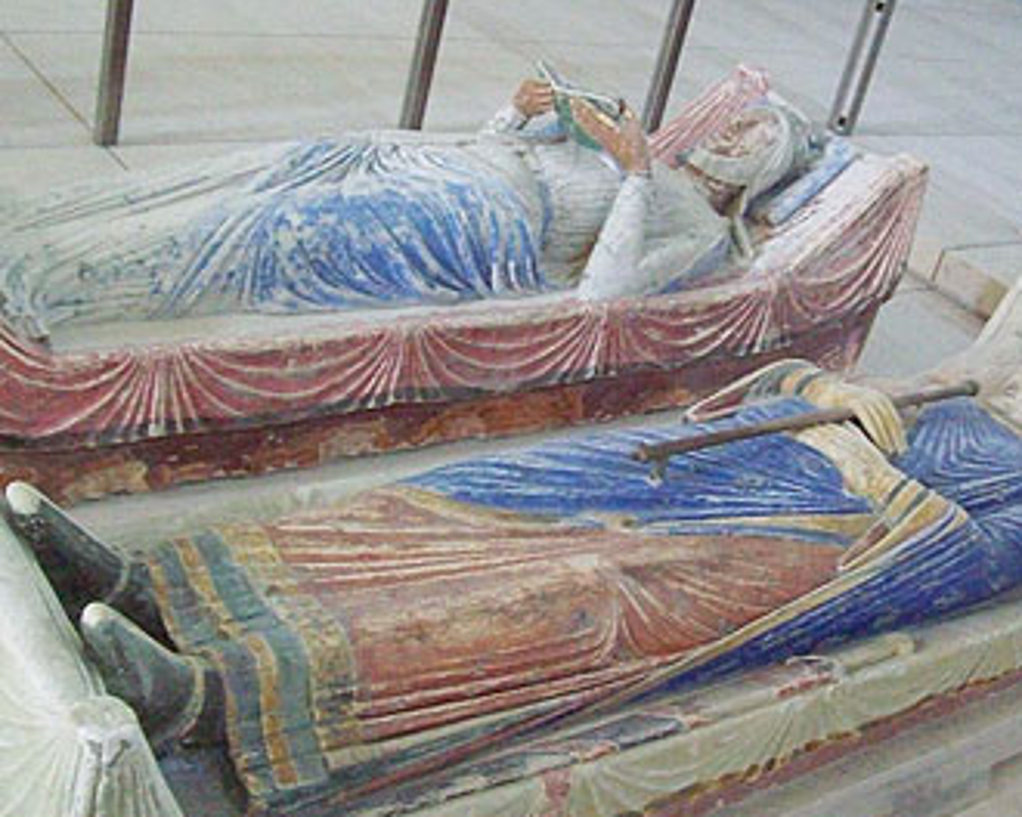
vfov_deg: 31.4
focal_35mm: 48
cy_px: 347
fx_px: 1452
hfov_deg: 38.8
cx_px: 474
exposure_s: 1/21.3
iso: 800
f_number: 2.7
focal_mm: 6
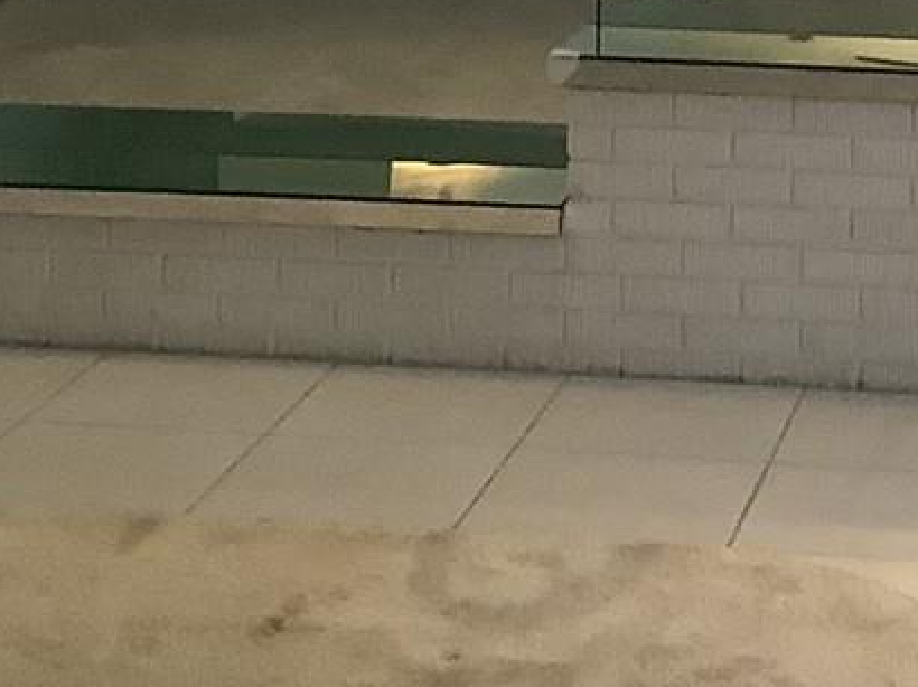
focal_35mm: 121
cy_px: -477
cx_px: 741
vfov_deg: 11.5
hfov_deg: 16.2
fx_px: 3207
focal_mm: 3.3
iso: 200
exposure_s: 1/60
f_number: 2.4
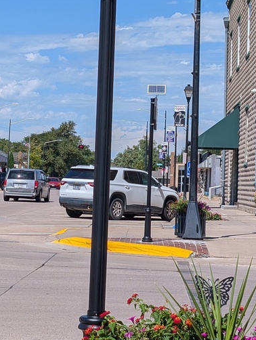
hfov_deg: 14.8
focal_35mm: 100
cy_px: 95
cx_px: 151
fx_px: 984
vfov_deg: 19.5
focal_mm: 6.9
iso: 24
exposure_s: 1/2331
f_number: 1.68
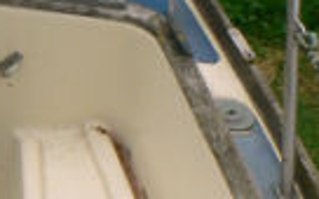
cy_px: 368
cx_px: -164
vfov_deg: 7.1
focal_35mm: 180
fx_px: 1565
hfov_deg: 11.2
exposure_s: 1/400
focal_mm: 6
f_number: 5.6
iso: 80
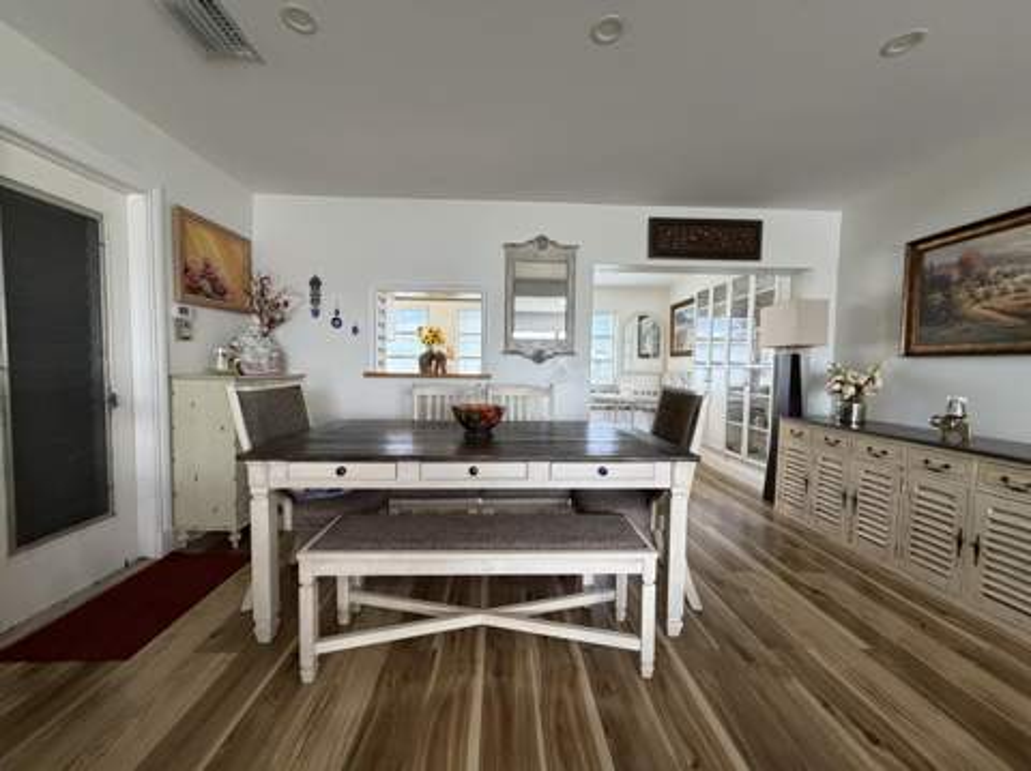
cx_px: 516
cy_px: 386
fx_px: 417
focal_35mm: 14
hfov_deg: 102.1
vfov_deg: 85.6
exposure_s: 1/60
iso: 400
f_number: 2.2
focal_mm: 2.22
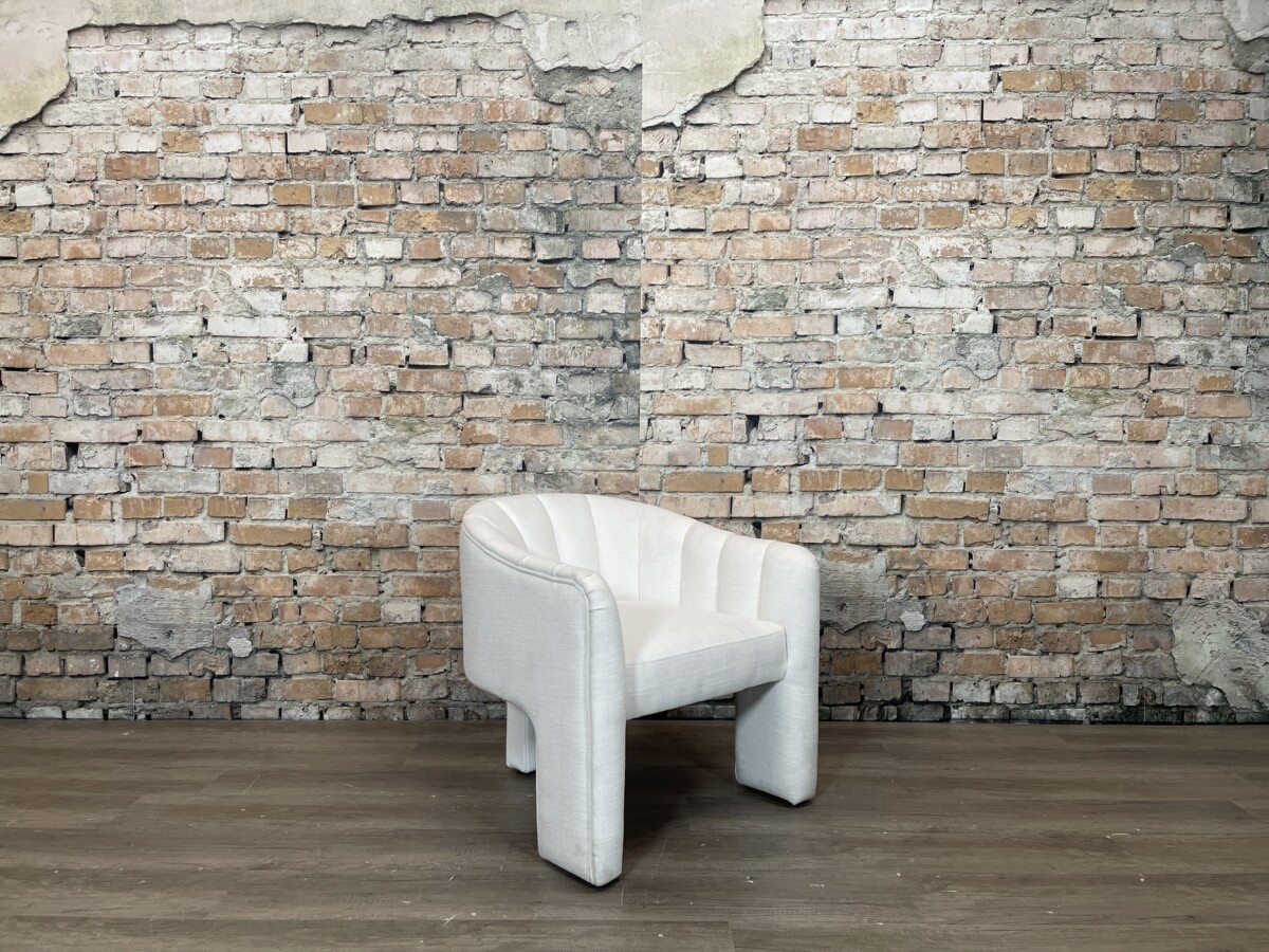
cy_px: 476
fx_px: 953
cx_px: 634
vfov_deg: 53.1
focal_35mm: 26
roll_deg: -0.6
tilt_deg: -4.2
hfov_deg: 67.3
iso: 100
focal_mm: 5.1
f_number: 1.6
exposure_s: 1/100
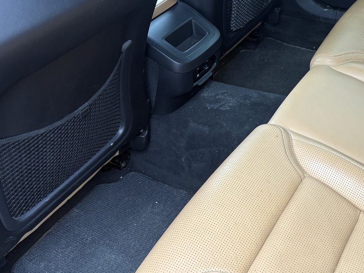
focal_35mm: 47
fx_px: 494
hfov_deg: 38.7
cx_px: 296
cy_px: 80
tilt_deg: -33.0
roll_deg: -0.1
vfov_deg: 30.5
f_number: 1.6
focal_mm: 5.96
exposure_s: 1/75
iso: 125
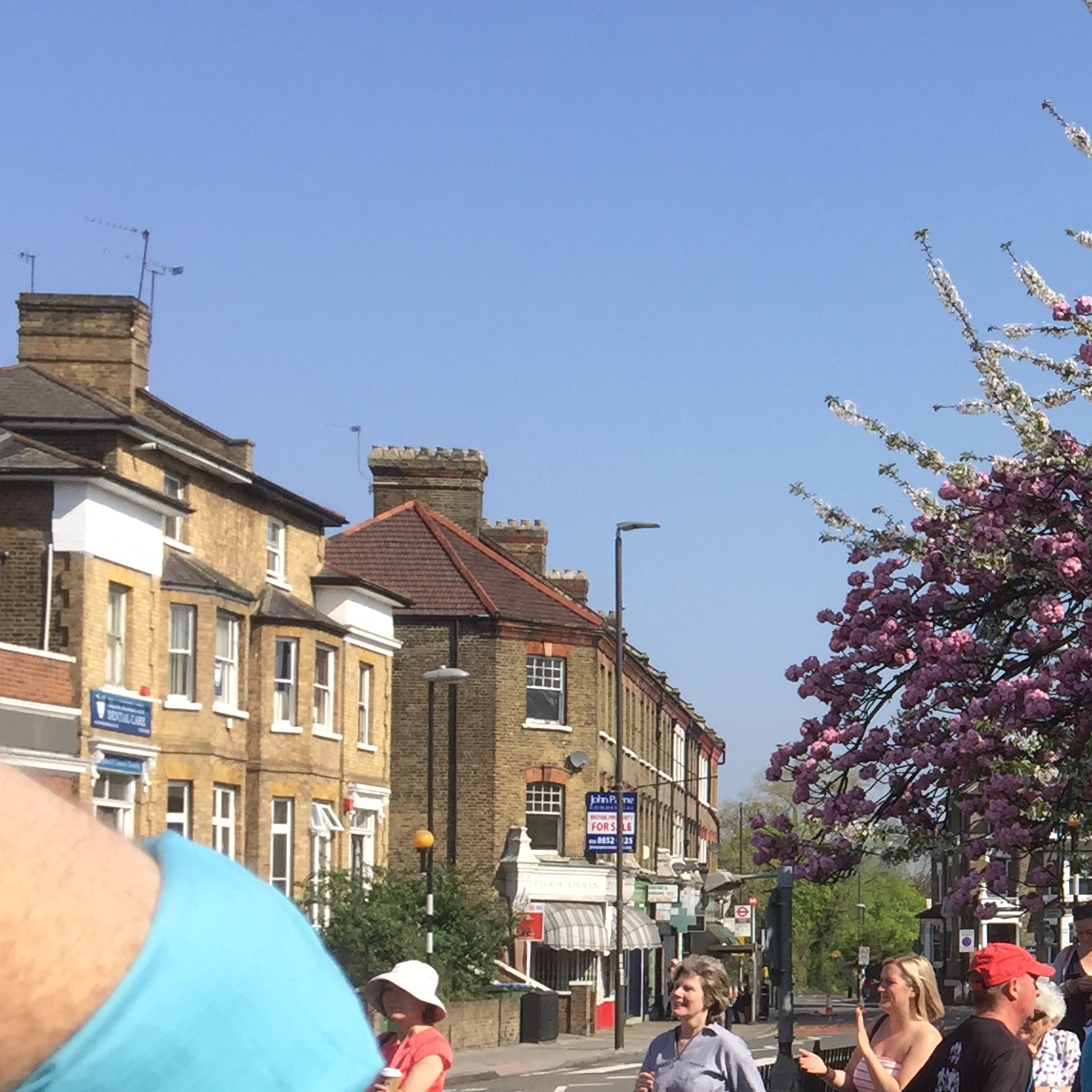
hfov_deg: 21.3
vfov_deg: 23.5
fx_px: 2605
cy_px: 808
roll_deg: -1.1
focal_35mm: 73
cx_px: 1438
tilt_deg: +0.8
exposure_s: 1/1582
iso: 32
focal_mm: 4.15
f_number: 2.2
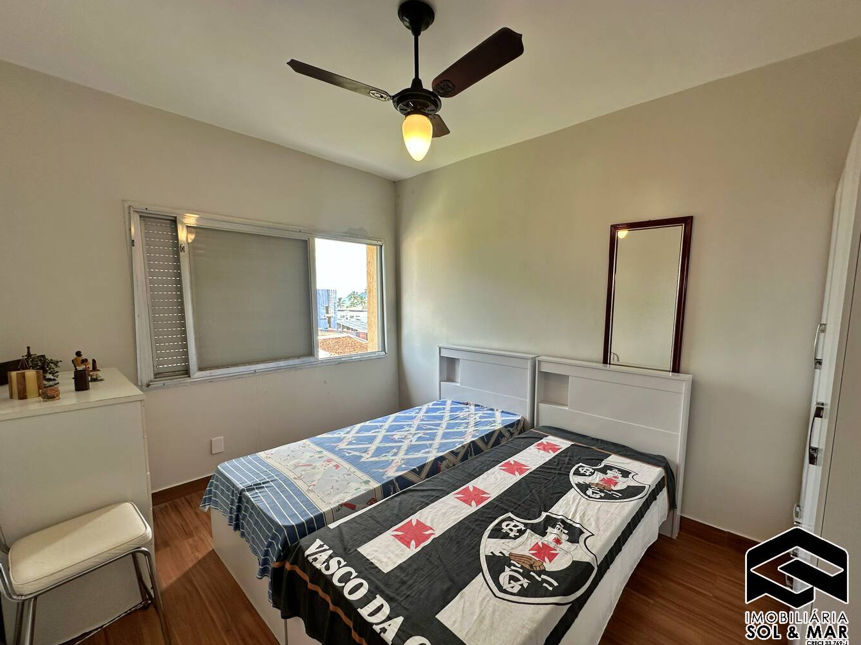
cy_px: 340
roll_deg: -0.9
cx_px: 457
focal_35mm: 15
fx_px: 373
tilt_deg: -6.4
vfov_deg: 81.7
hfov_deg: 98.0
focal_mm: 2.22
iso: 50
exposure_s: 1/120
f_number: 2.2
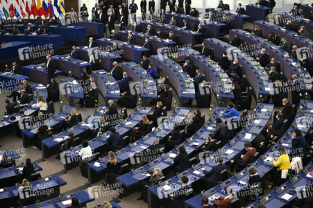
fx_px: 608
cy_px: 104
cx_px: 156
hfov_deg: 28.9
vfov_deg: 19.4
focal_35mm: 70
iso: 800
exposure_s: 1/400
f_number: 2.8
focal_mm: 70
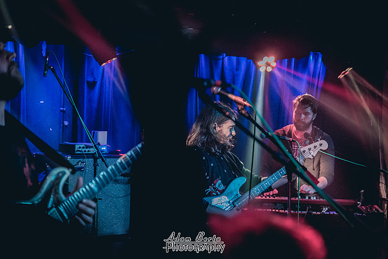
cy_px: 130
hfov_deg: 28.8
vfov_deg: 19.5
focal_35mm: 70
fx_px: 755
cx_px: 194
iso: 6400
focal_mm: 70
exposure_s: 1/160
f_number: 2.8
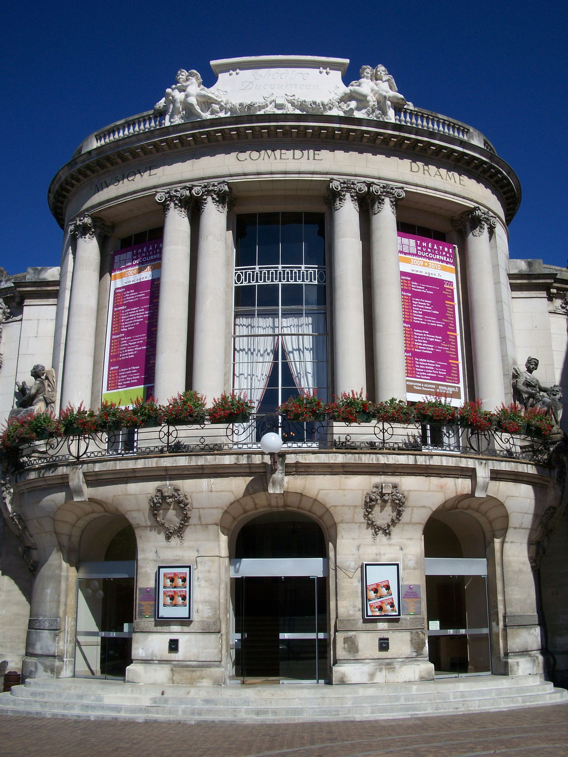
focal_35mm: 35
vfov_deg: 52.6
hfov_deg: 40.7
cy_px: 378
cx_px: 284
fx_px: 766
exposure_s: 1/640
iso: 80
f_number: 5.6
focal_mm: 6.3
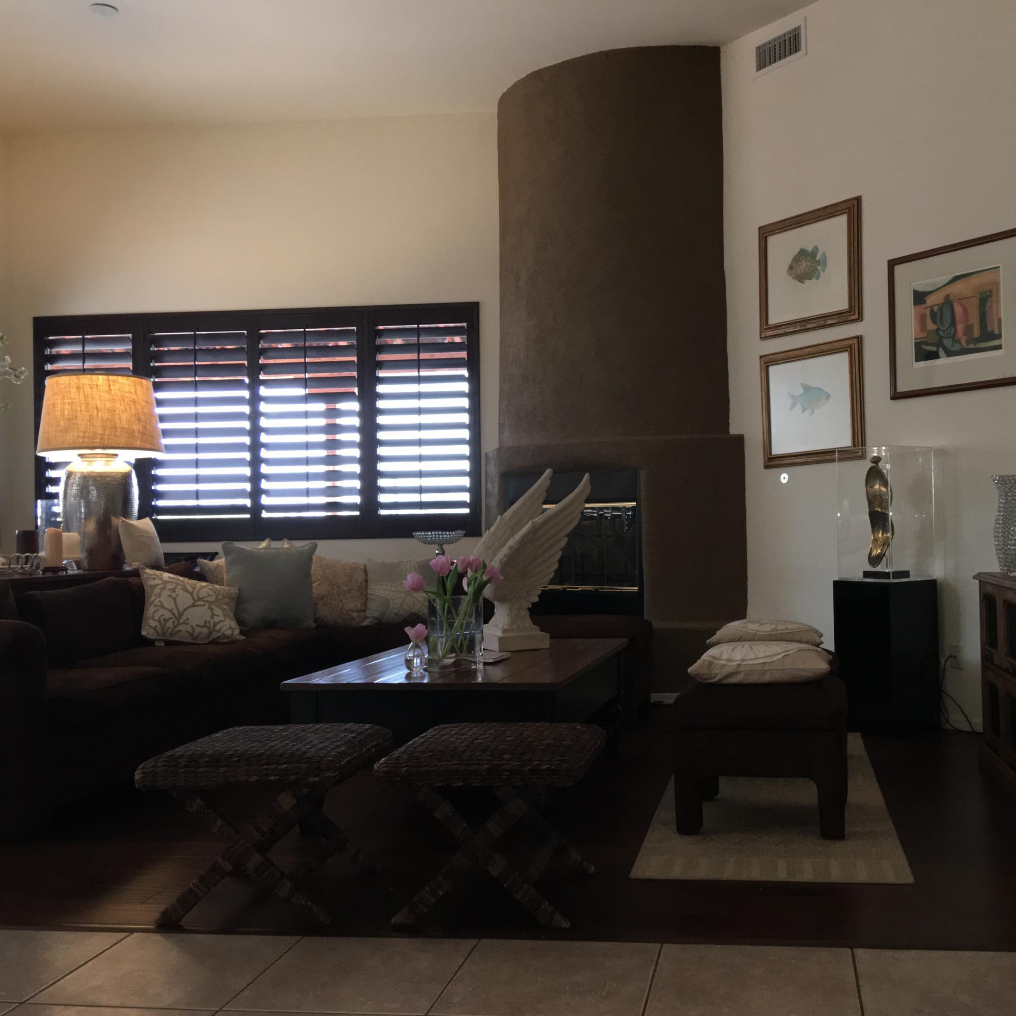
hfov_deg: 46.8
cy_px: 518
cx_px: 635
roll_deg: +0.3
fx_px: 1162
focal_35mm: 35
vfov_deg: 47.2
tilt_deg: +2.6
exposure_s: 1/30
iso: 100
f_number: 2.2
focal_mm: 4.15
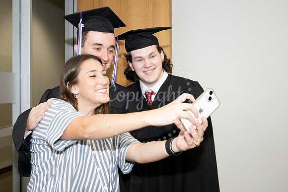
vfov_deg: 30.5
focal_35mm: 44
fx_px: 352
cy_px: 95
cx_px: 133
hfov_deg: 44.5
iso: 800
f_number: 5.6
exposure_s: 1/80
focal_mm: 39
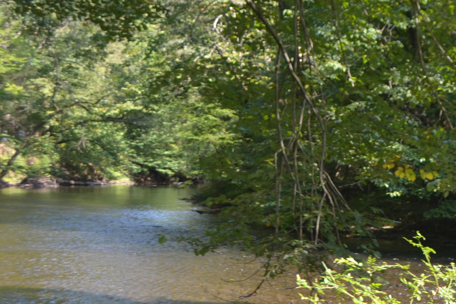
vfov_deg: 16.4
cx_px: 464
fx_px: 1051
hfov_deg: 23.4
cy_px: 227
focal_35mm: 83
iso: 100
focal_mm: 24
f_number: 4
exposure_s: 1/80
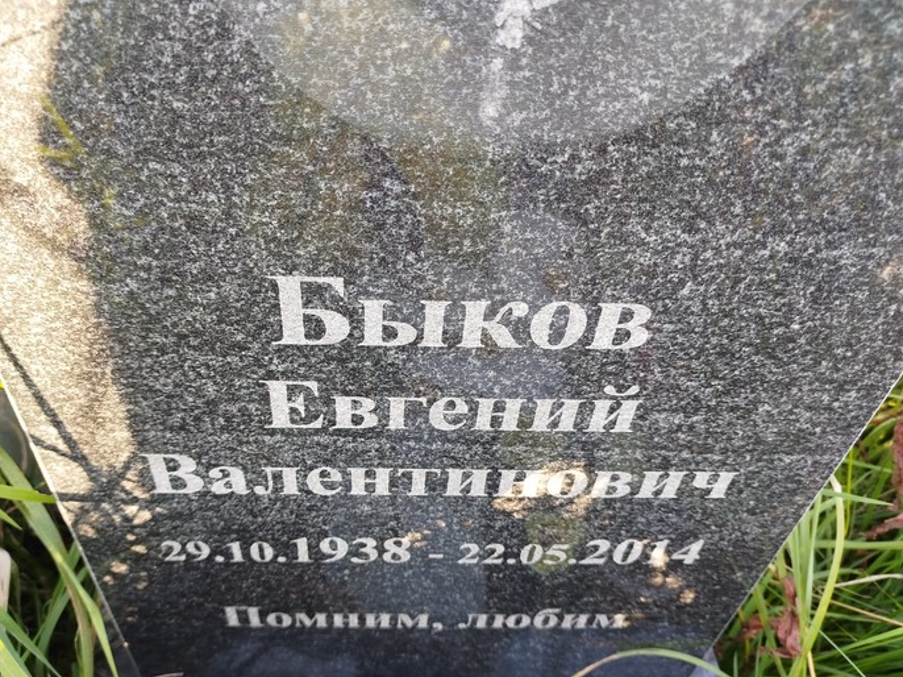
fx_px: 730
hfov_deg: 63.2
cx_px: 394
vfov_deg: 49.6
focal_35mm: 28
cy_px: 379
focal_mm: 5.31
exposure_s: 1/50
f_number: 1.7
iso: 64
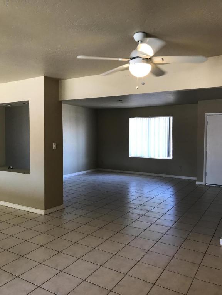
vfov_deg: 63.4
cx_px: 111
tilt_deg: -2.0
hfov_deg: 49.7
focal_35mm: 28
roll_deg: -0.3
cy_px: 148
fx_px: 239
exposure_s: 1/30
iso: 25
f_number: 1.8
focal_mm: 3.99
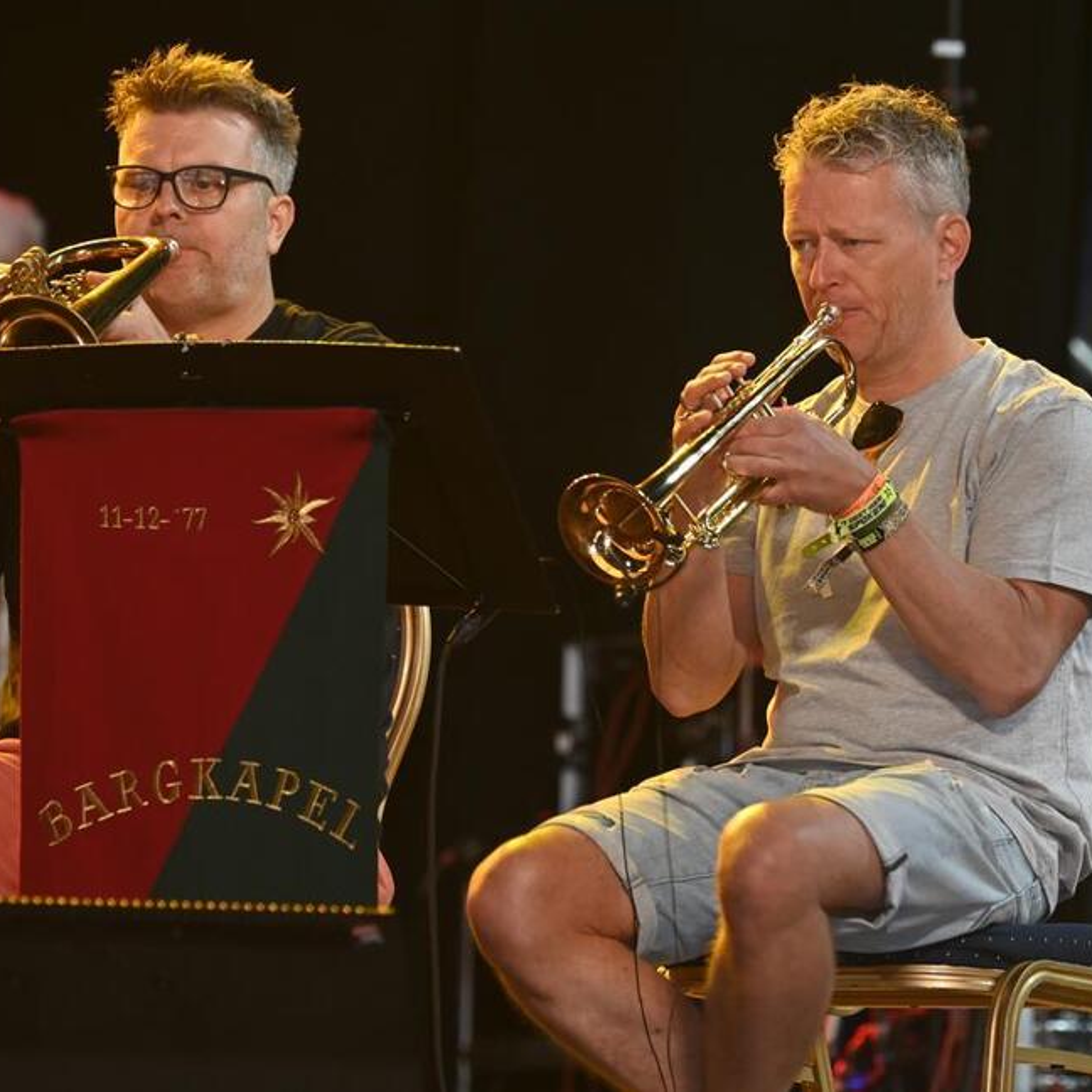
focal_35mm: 520
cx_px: 736
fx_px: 18559
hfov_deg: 3.4
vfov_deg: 3.4
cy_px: 538
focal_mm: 400
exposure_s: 1/60
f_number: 8
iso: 1600
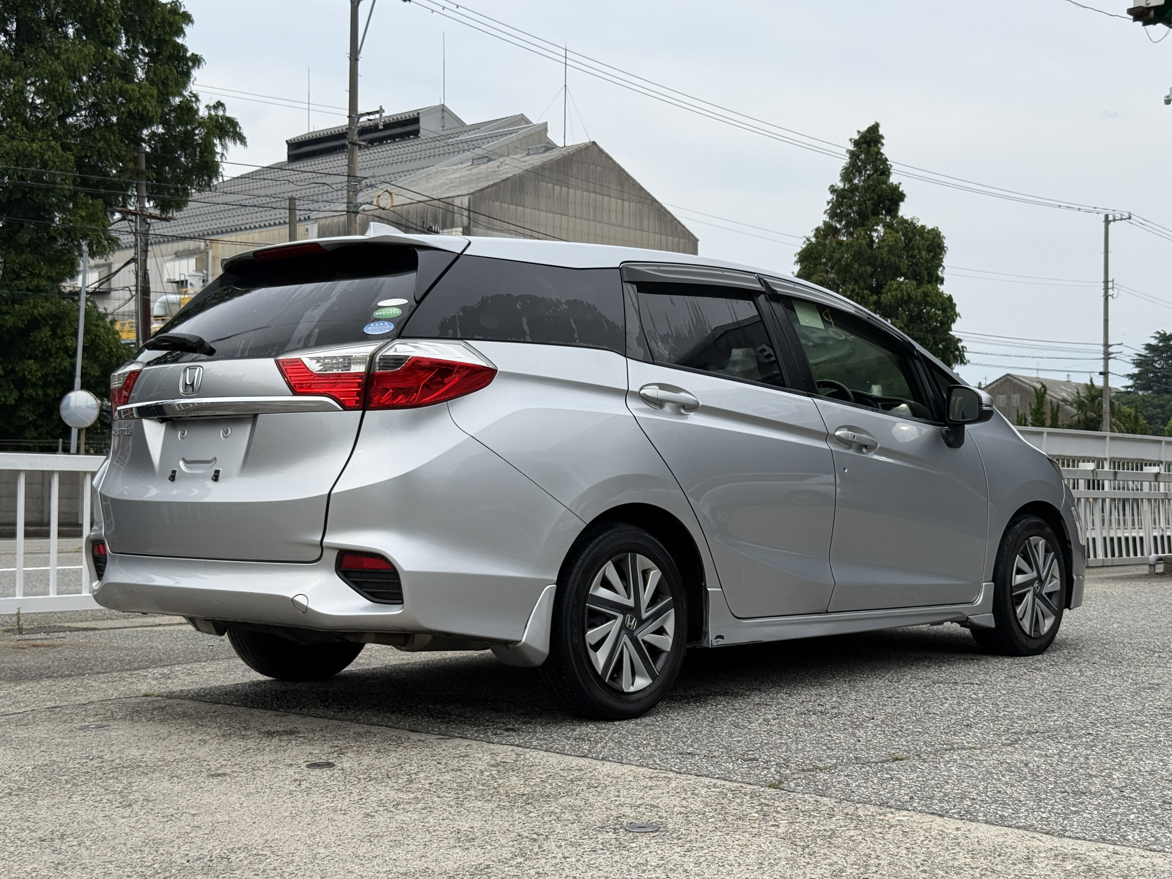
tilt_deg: +2.1
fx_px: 1625
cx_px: 586
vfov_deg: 30.3
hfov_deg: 39.7
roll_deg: -0.6
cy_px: 440
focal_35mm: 48
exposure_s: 1/2088
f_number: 1.78
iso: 64
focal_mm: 6.76
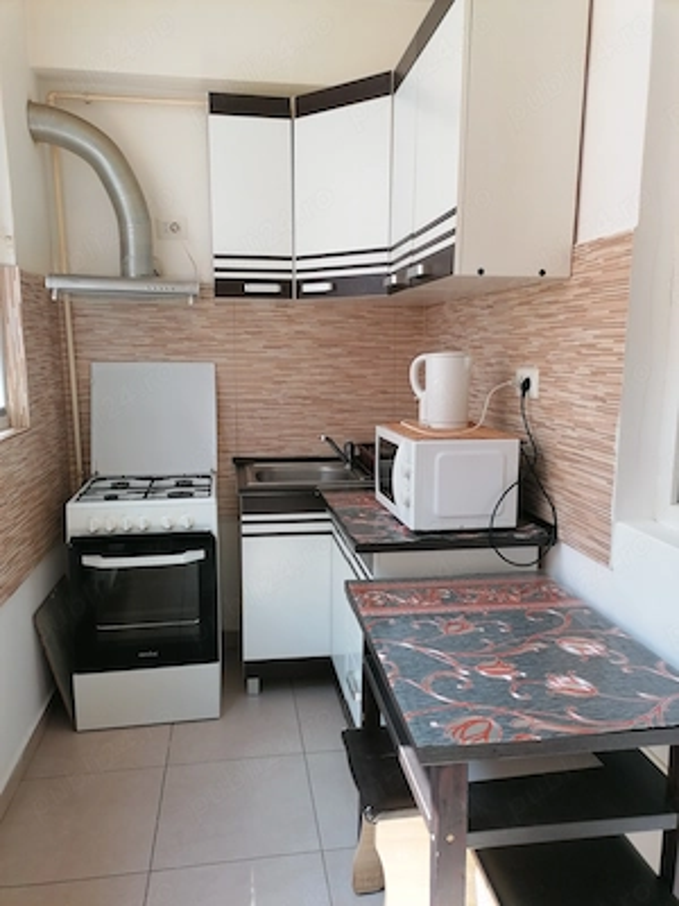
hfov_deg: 51.4
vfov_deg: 65.3
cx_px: 340
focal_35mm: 27
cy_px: 453
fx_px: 706
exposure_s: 1/100
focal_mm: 4.75
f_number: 1.8
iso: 64
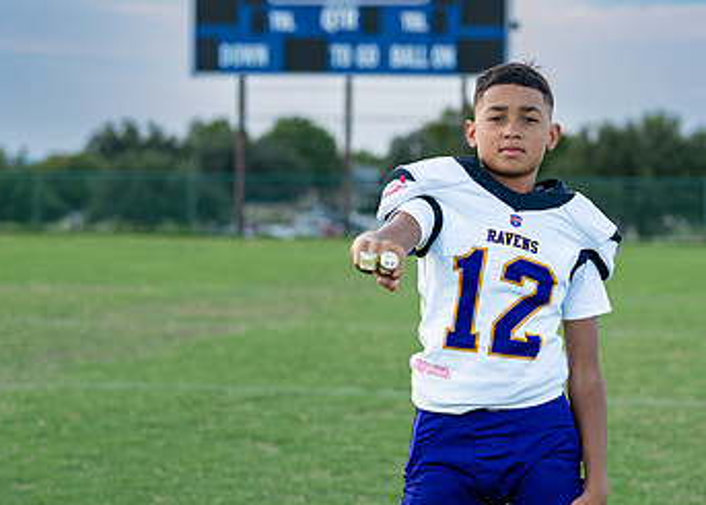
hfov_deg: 19.3
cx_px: 519
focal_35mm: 103
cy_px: 280
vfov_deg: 13.9
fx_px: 2065
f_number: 2
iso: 100
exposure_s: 1/400
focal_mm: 50
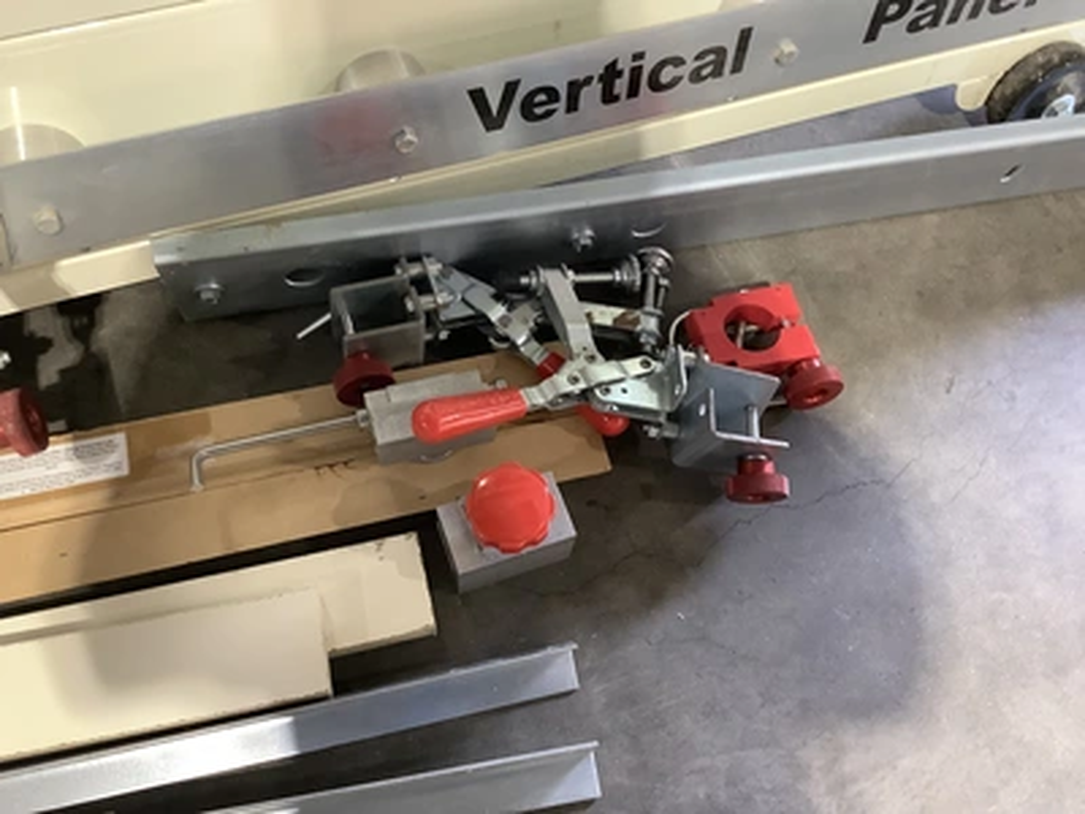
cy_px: 407
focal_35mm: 31
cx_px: 542
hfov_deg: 58.4
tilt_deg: -64.4
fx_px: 972
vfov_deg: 45.4
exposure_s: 1/40
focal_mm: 3.3
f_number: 2.4
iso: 320
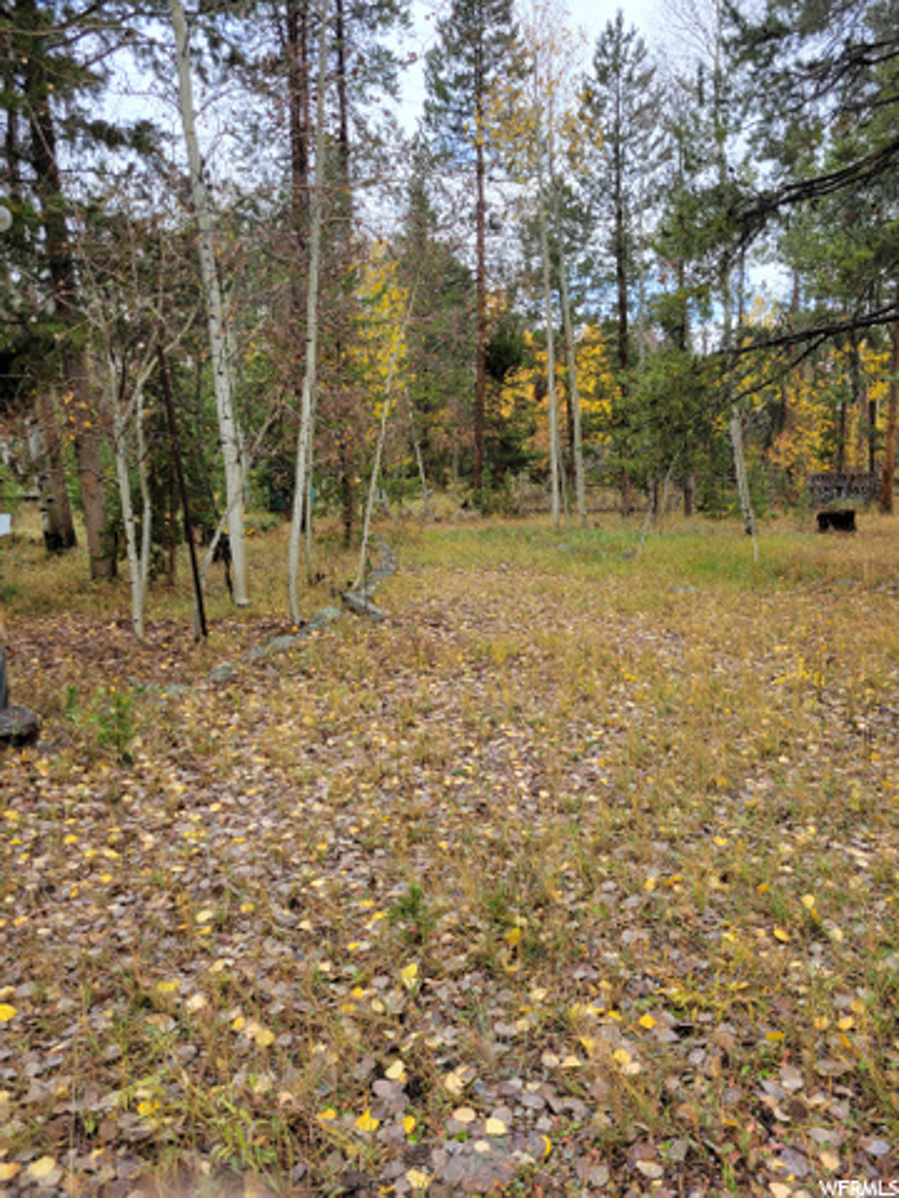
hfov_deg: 53.1
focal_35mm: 26
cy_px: 599
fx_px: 900
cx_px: 450
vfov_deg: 67.3
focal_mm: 5.4
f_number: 1.8
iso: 40
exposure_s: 1/415
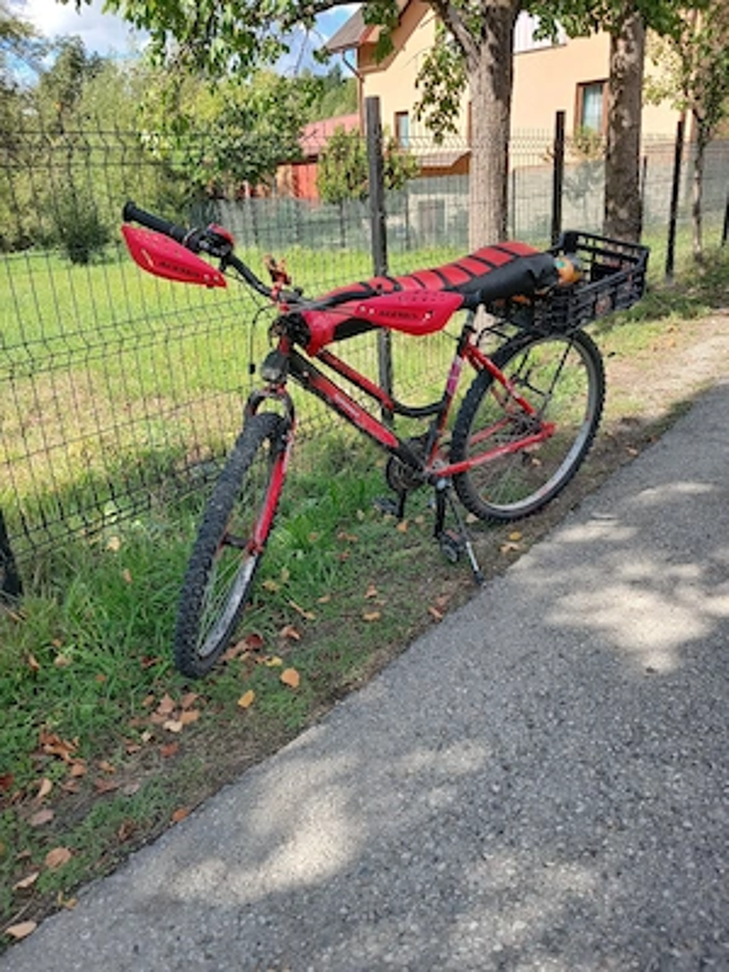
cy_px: 486
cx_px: 364
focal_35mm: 27
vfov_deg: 65.3
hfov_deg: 51.4
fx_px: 758
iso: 20
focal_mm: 3.98
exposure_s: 1/189
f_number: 1.8
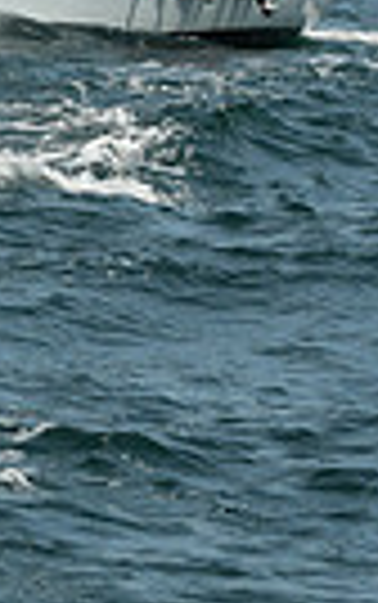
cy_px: -245
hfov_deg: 4.1
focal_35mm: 309
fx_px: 5082
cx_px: -891
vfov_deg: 6.7
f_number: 11
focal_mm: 70
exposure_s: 1/1000
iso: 320
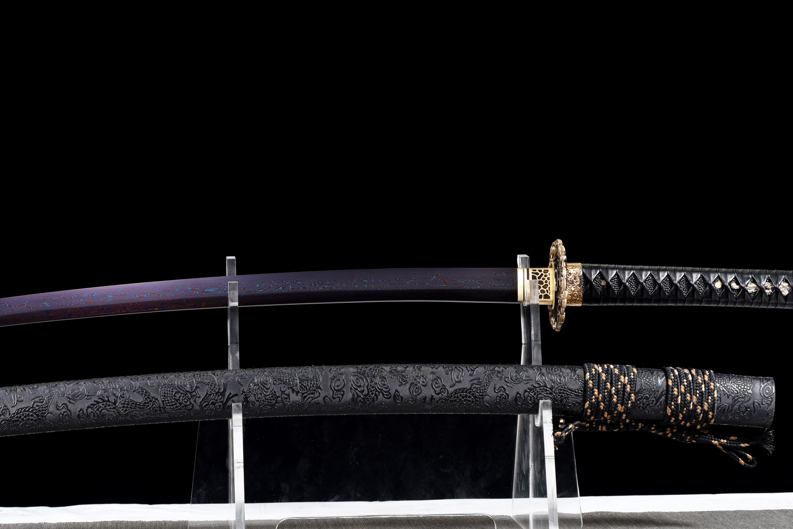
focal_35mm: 94
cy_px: 335
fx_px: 2071
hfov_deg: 21.6
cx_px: 297
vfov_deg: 14.5
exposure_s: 1/160
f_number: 6.3
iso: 100
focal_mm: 60
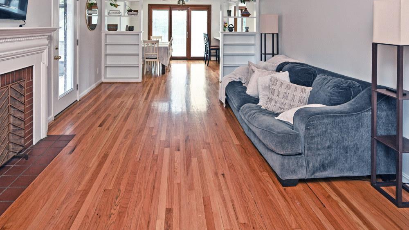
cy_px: 27
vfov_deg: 46.8
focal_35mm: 22
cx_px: 189
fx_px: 239
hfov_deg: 81.1
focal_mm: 14
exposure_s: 1/60
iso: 500
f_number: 4
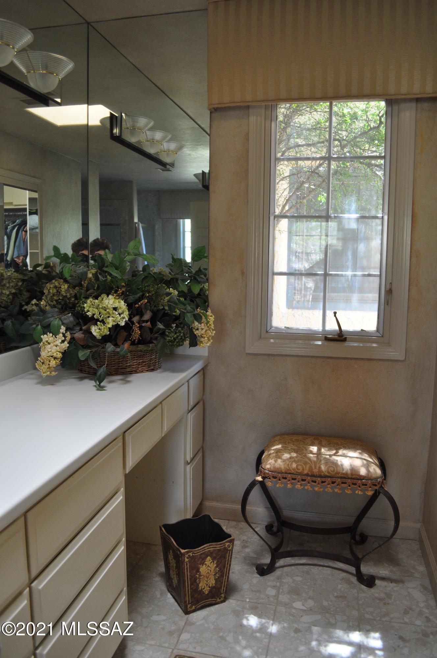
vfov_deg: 67.4
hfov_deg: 47.8
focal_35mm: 27
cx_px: 218
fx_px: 493
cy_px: 329
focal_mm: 18
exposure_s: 1/60
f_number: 4
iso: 720
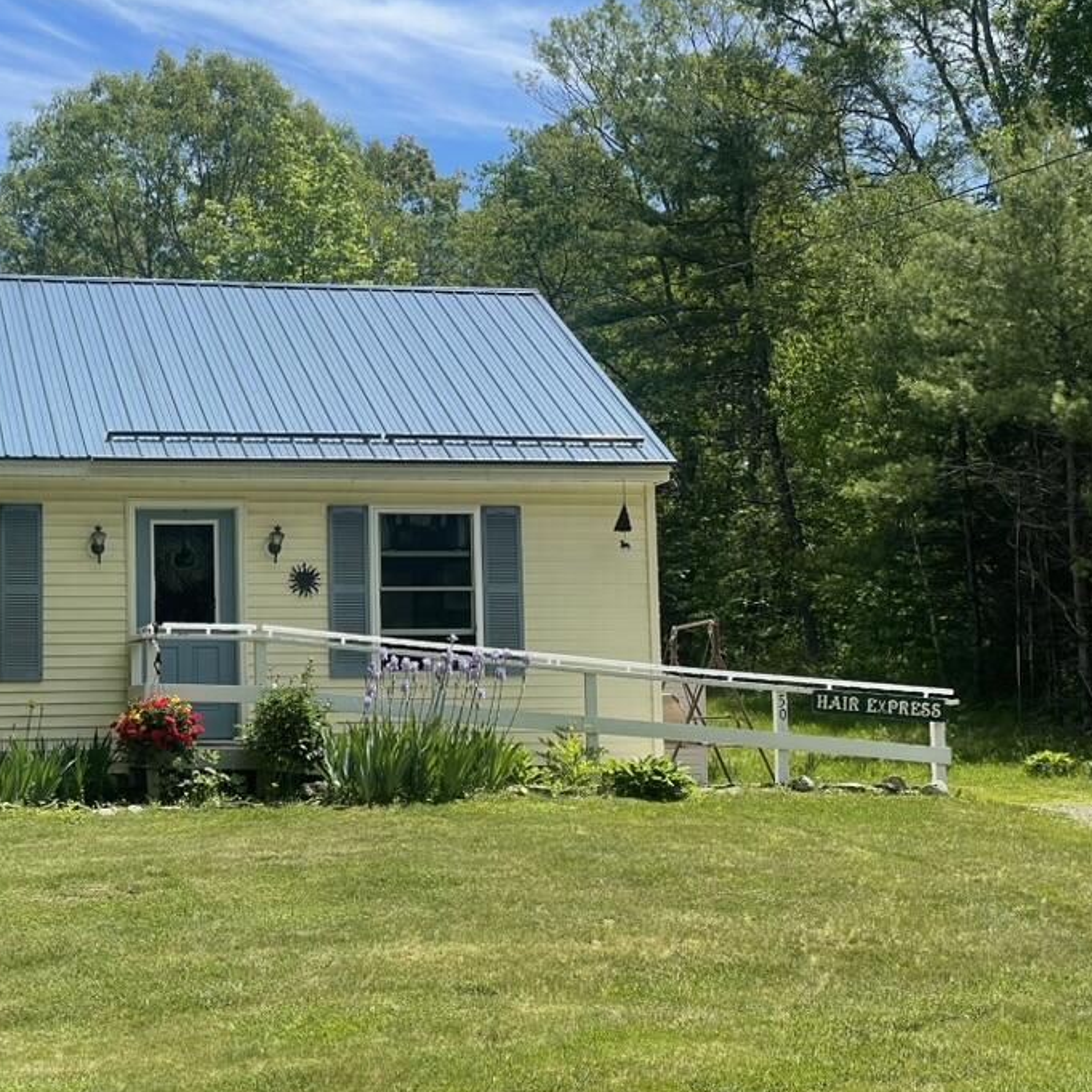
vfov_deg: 25.0
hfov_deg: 24.9
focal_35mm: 69
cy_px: 493
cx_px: 384
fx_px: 2463
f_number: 2
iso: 25
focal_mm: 6
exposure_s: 1/1453
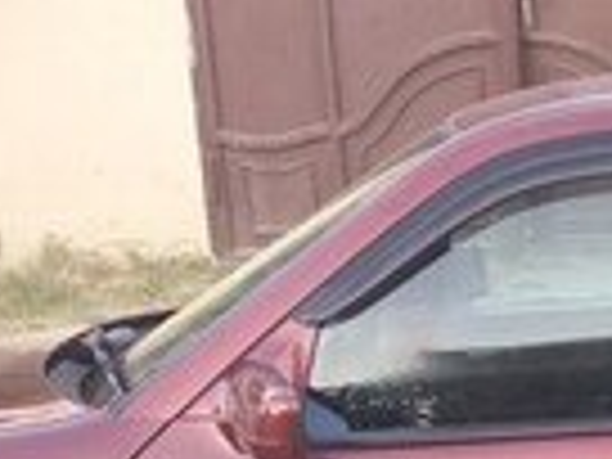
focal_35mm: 136
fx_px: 2404
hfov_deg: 14.1
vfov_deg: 10.5
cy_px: 677
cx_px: 693
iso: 100
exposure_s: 1/33
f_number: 1.9
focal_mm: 3.7
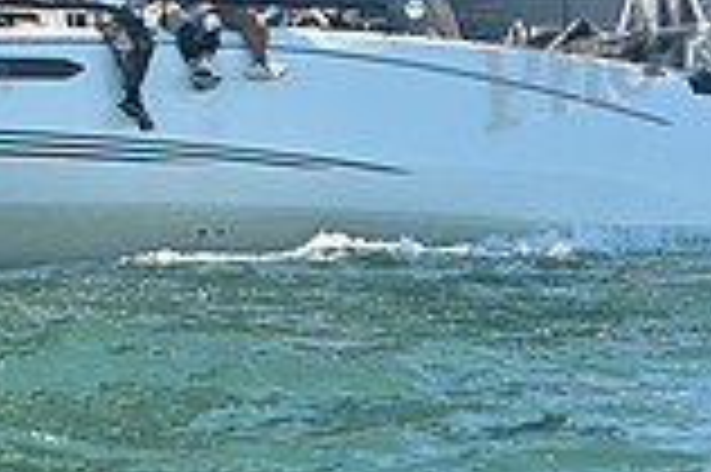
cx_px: 248
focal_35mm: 257
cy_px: -155
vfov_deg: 5.3
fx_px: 5070
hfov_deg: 8.0
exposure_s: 1/1000
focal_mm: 70
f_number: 5.6
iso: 250
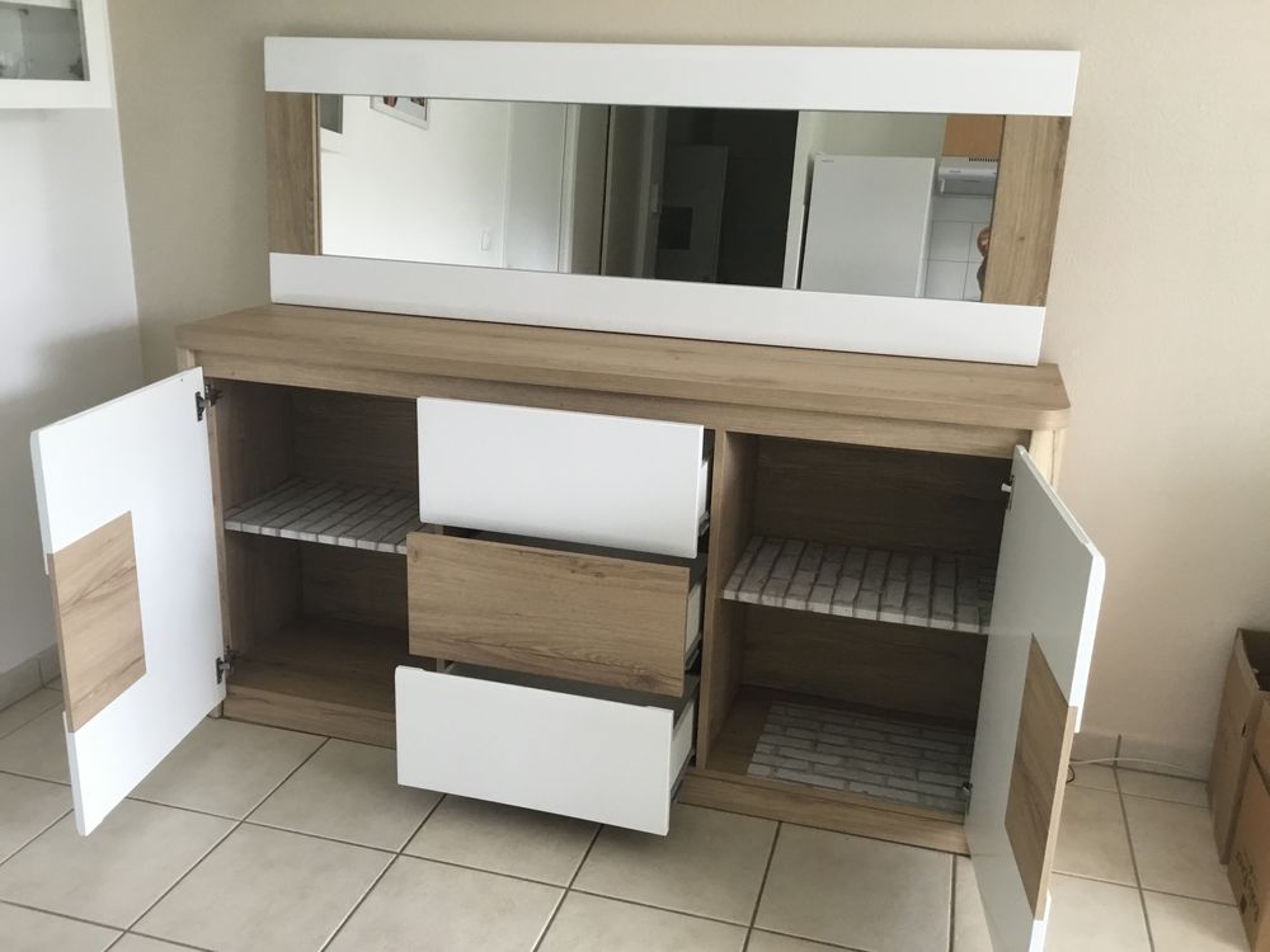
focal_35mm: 31
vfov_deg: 45.4
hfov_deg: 58.4
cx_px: 635
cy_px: 476
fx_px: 1137
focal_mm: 3.3
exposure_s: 1/30
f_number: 2.4
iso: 40
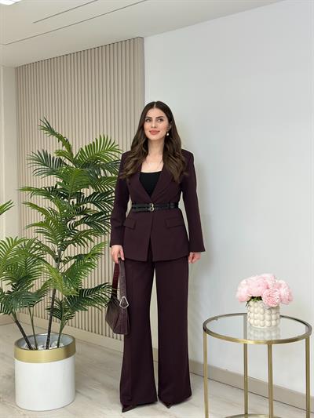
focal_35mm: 48
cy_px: 209
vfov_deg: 39.6
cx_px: 157
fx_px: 580
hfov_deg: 30.3
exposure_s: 1/190
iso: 80
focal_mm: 6.86
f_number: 1.78
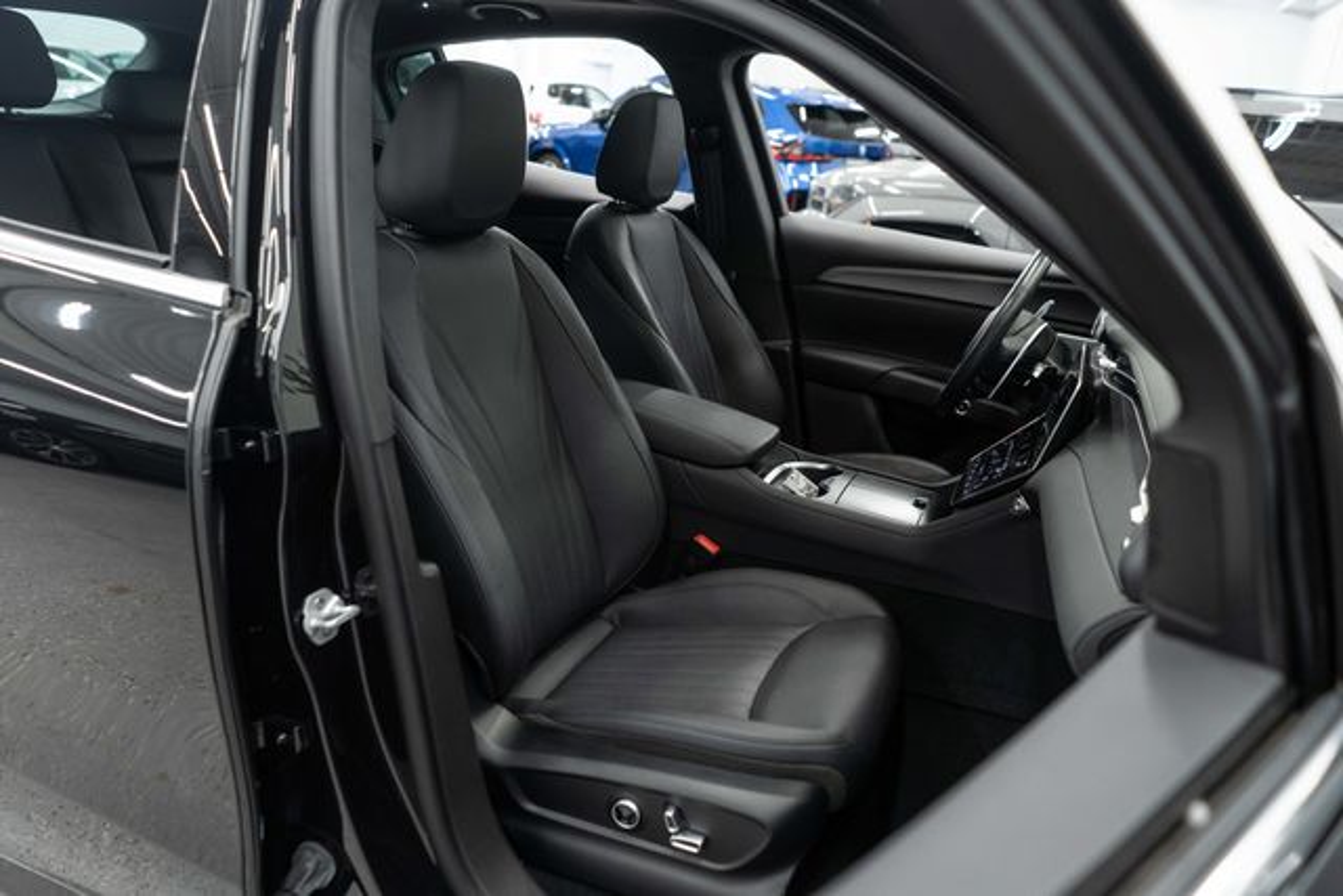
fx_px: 1045
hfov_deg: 65.5
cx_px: 672
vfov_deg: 46.4
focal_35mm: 28
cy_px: 448
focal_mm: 28
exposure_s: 1/40
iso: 640
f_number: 3.2
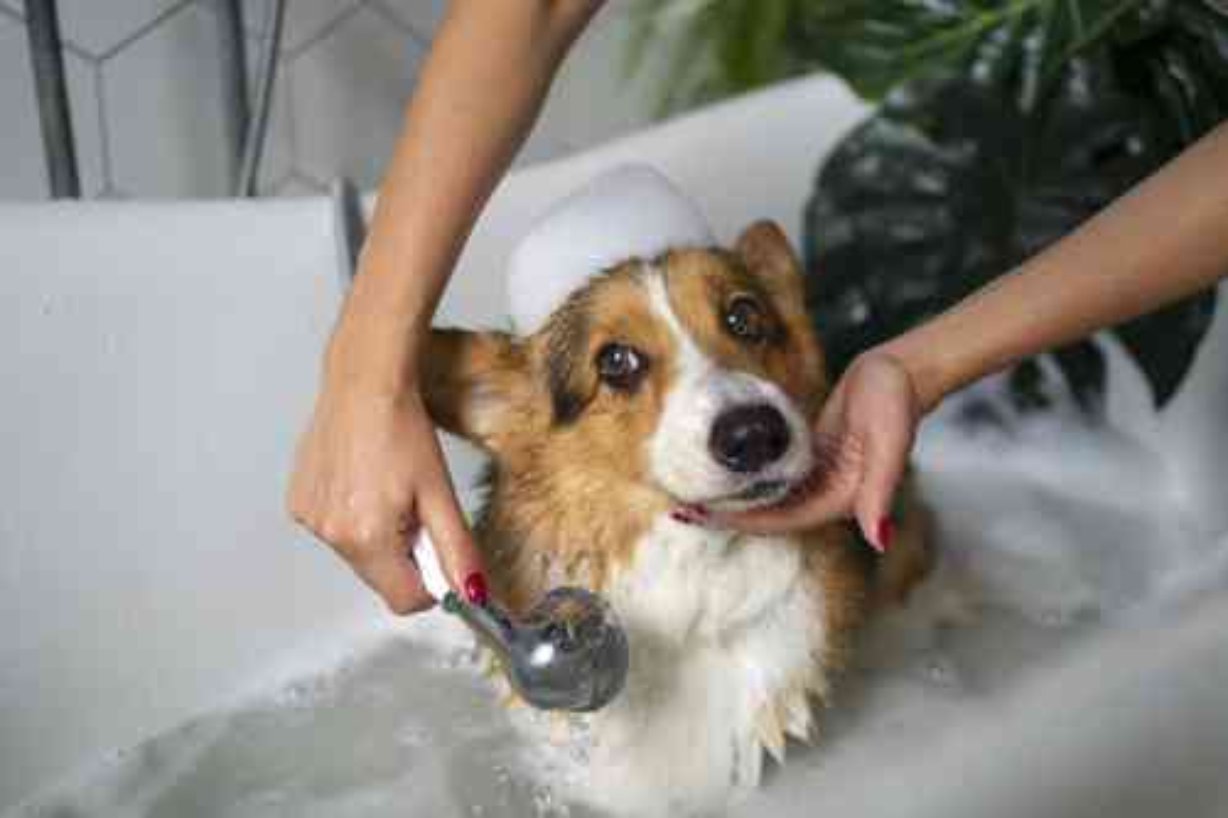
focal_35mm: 35
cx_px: 614
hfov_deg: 54.5
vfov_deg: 37.8
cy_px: 409
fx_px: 1193
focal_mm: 35
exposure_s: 1/250
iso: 640
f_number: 2.8
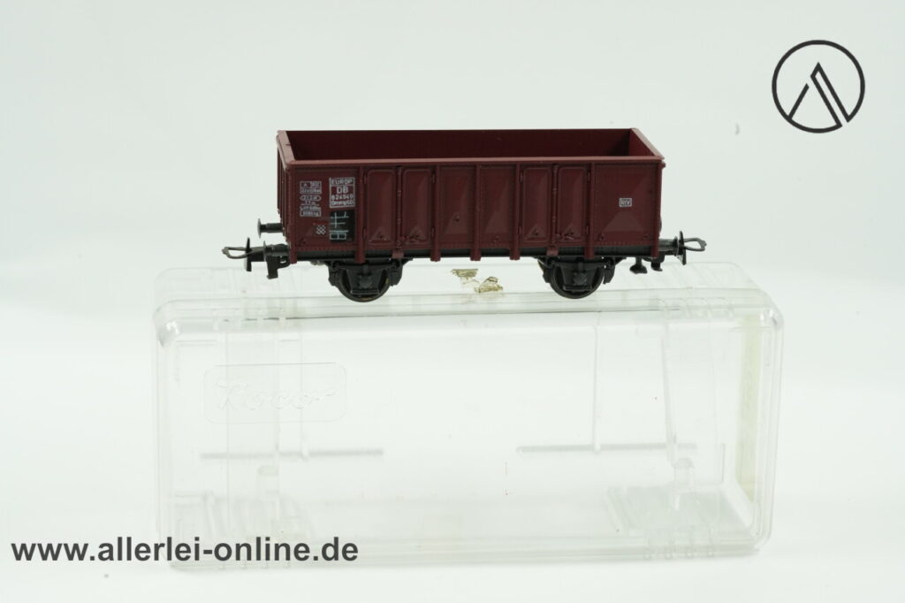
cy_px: 302
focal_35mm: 90
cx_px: 452
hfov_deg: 22.6
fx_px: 2262
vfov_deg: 15.2
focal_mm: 90
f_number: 16
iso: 2500
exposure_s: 1/40
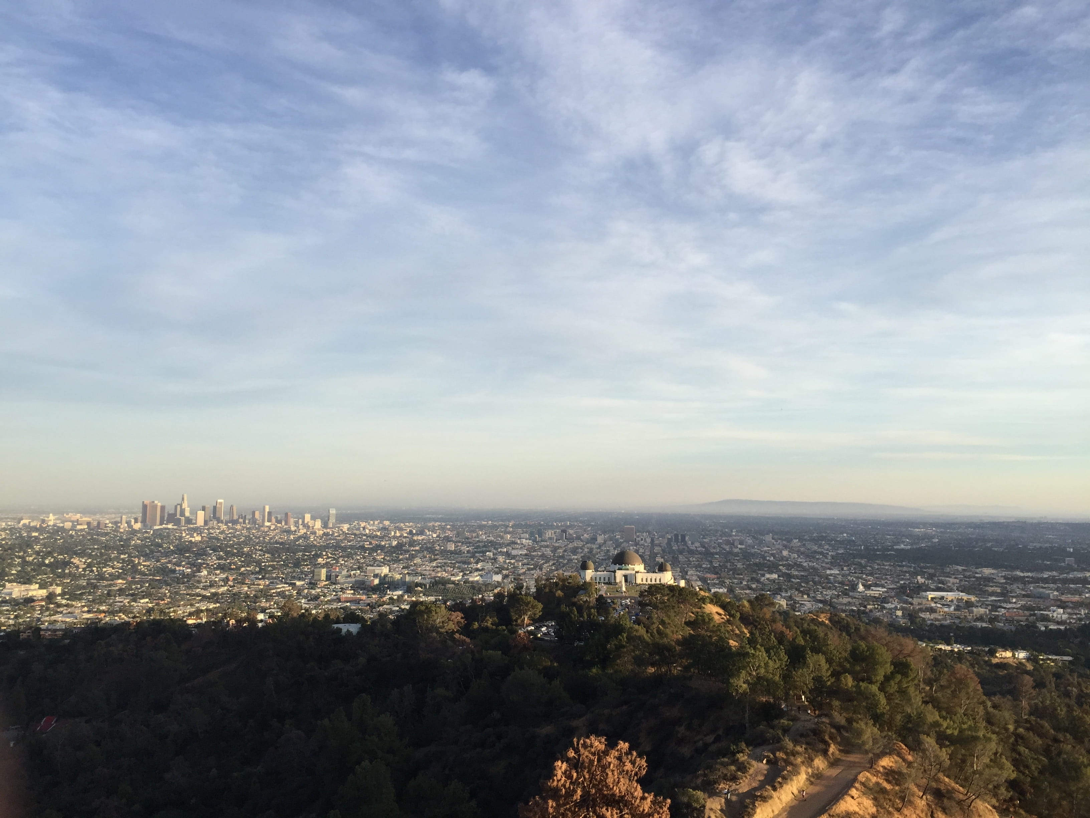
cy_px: 409
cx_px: 545
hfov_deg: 61.7
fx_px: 913
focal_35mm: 29
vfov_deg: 48.2
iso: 32
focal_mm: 4.15
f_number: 2.2
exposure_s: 1/860
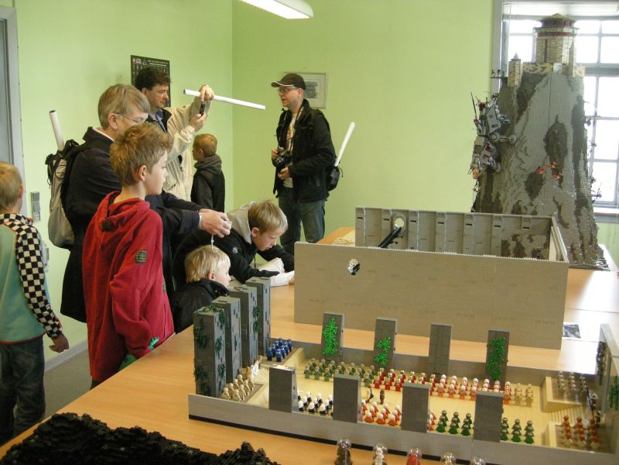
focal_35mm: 36
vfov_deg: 39.7
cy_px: 232
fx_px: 644
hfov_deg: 51.4
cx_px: 310
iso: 393
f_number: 2.7
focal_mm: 7.5
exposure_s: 1/66.1
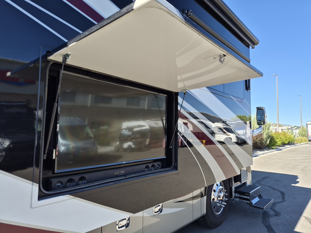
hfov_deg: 73.9
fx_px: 207
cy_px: 116
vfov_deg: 58.9
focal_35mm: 23
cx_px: 156
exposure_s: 1/3333
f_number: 1.8
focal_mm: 5.4
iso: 80
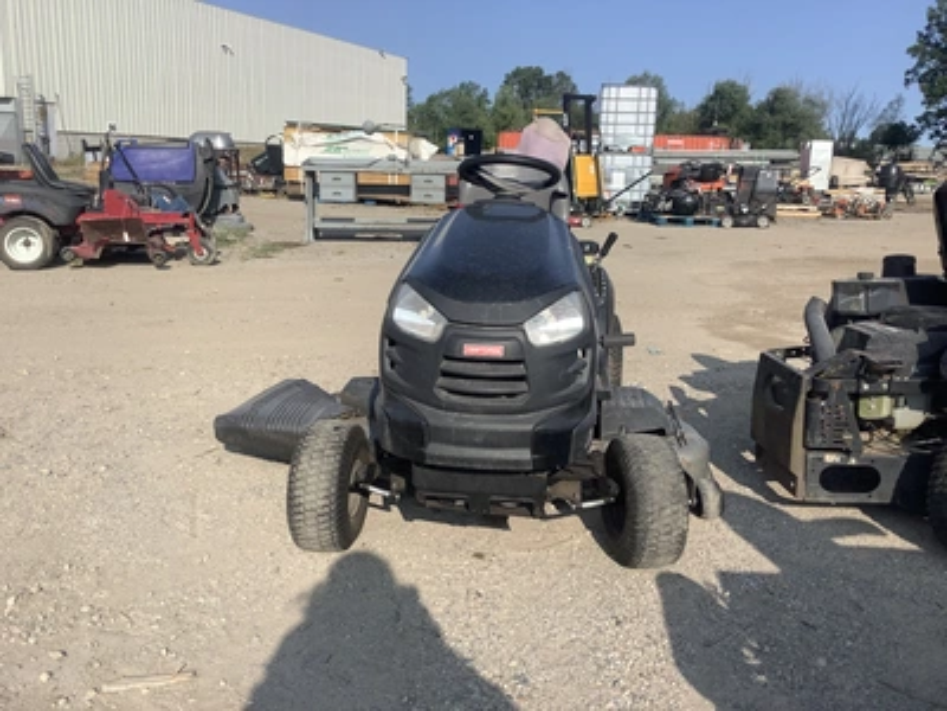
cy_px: 356
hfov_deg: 58.4
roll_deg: -1.4
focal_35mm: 31
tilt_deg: -12.5
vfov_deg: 45.4
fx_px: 848
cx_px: 474
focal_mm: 3.3
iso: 25
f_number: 2.4
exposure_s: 1/1294
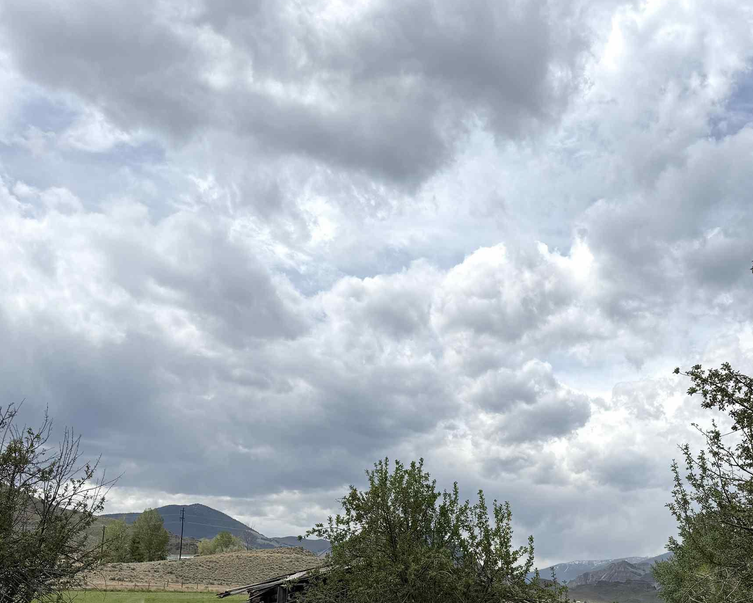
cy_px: 465
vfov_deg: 34.8
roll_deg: -2.0
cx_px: 506
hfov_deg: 43.2
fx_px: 936
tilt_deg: +8.6
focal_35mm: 42
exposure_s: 1/10309
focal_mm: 6.76
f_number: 1.78
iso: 80
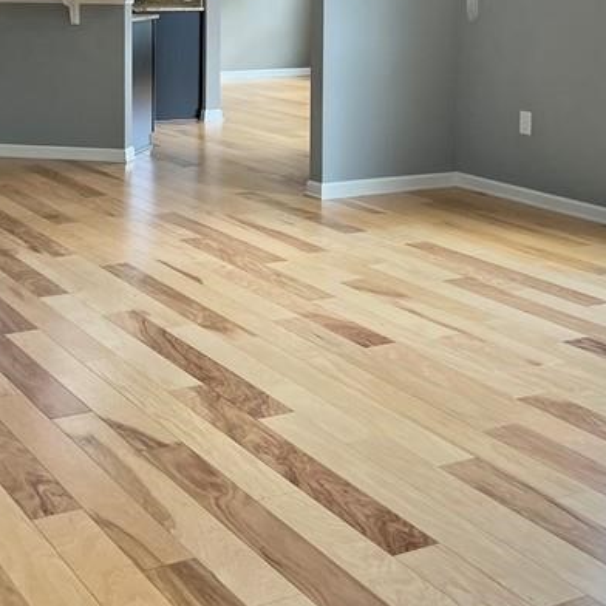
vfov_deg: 27.5
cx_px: 198
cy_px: 49
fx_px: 1188
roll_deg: -0.4
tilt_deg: -4.3
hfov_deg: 28.4
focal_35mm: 60
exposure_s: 1/120
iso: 64
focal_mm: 5.7
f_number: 1.5
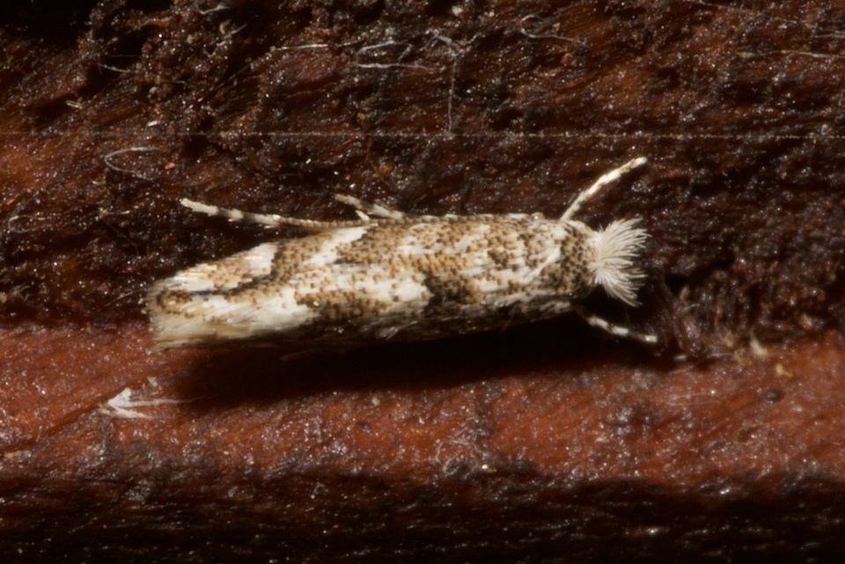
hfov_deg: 13.0
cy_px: 282
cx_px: 422
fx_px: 3697
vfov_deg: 8.7
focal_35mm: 158
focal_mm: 105
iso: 250
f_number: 32
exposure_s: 1/60
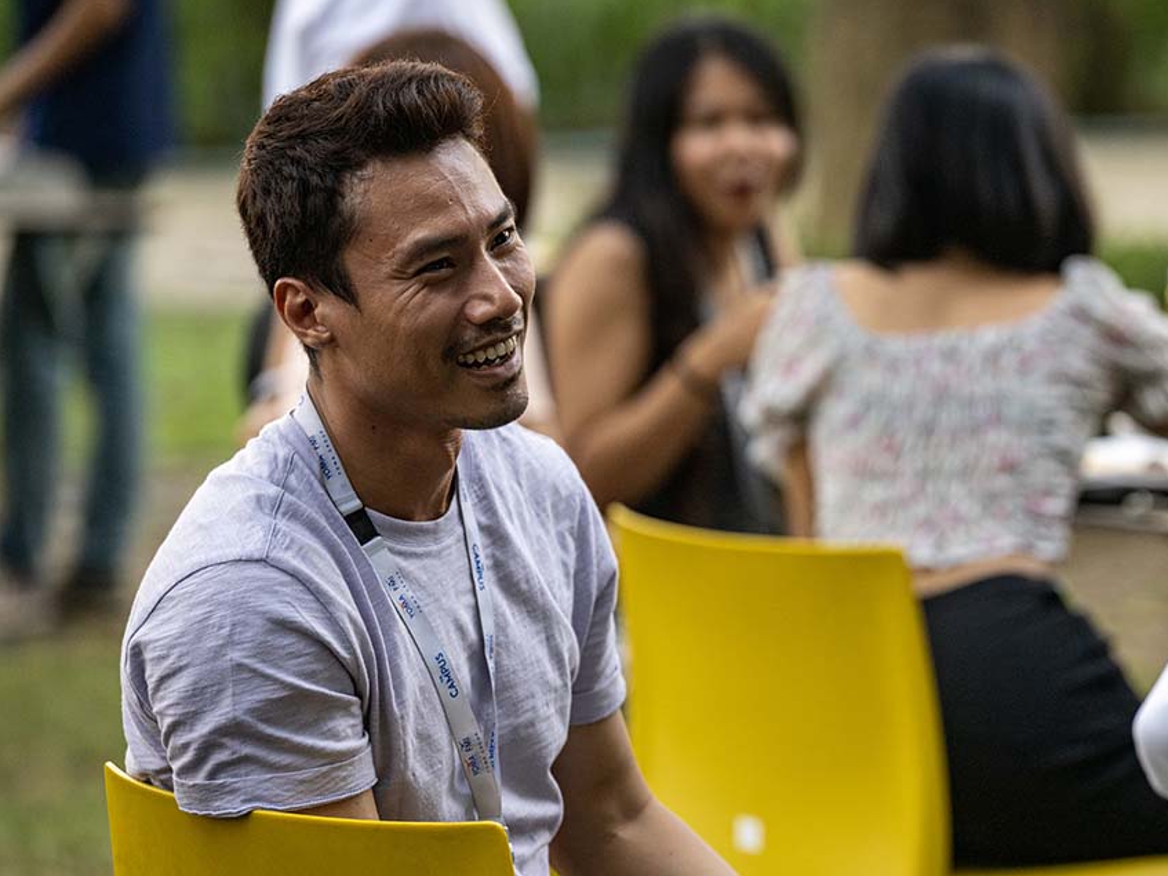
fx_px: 7355
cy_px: 436
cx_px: 659
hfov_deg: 9.1
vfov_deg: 6.8
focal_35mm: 218
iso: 500
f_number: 3.5
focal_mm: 200
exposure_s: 1/320
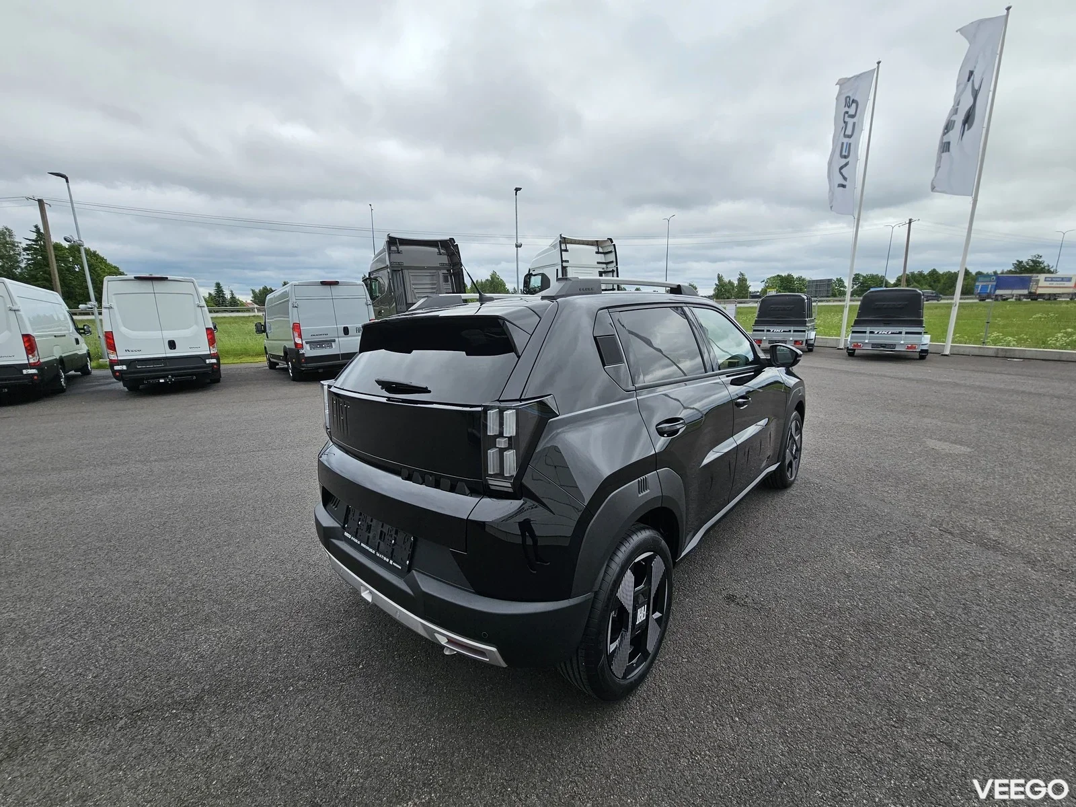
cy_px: 404
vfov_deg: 89.9
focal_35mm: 13
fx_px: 404
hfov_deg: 106.2
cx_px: 538
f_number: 2.2
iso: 50
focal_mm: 2.2
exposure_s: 1/1061
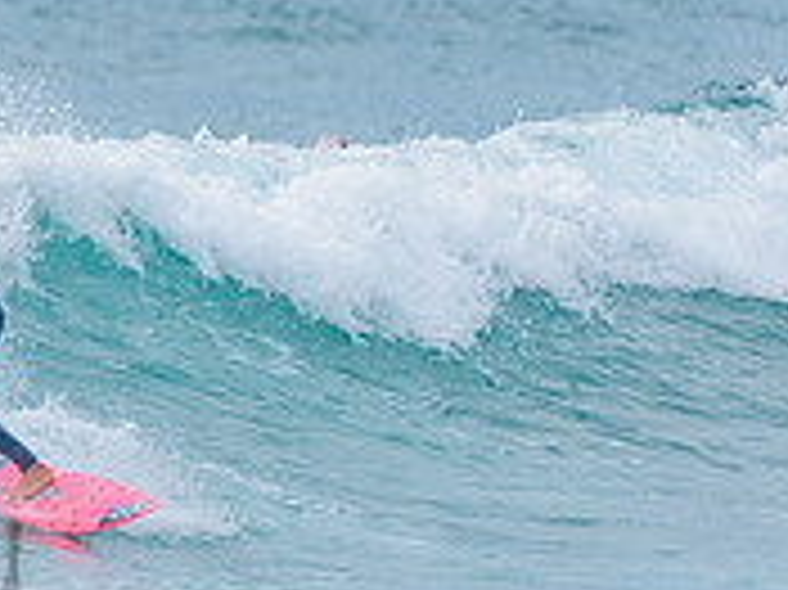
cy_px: 301
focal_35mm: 1950
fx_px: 44359
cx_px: -343
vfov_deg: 0.8
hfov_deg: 1.0
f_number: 5.6
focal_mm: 500
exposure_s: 1/2000
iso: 250
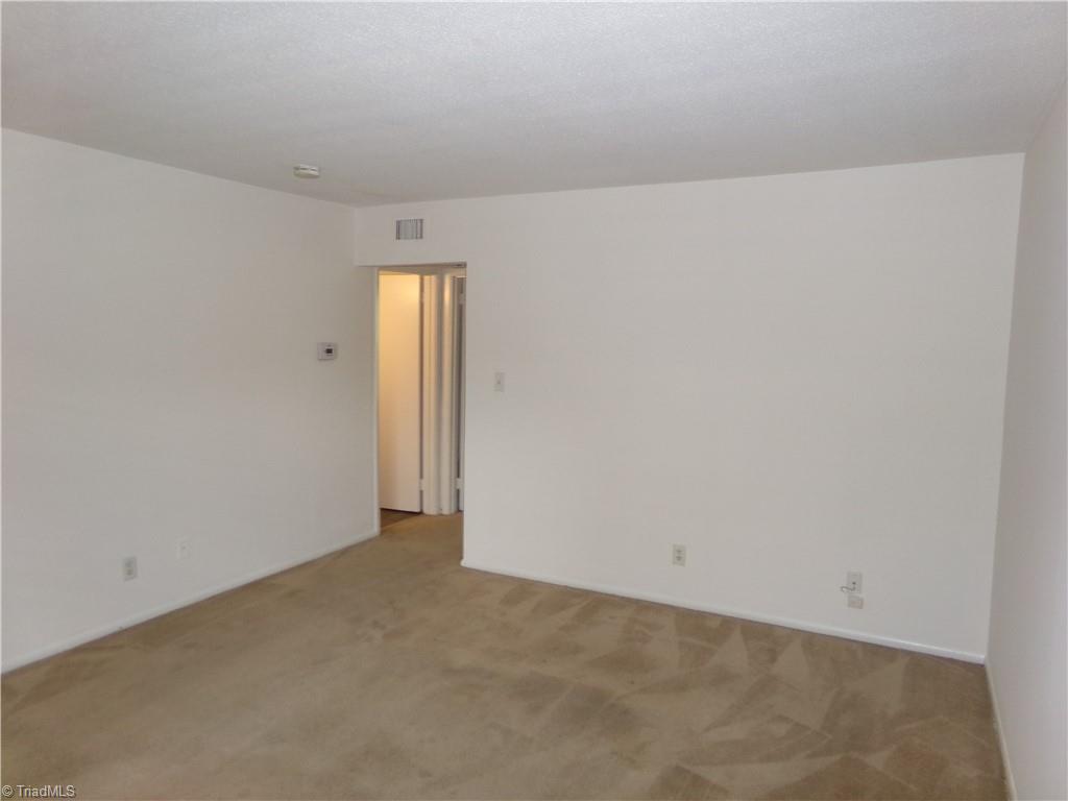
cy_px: 400
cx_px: 534
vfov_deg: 56.8
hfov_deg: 71.6
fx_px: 740
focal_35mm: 24
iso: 200
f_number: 3.7
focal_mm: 4.3
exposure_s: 1/34
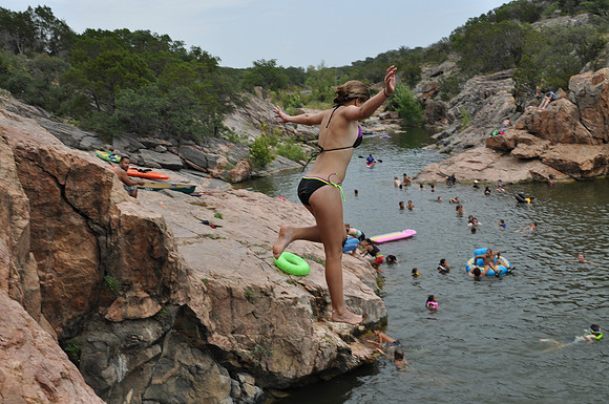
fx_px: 684
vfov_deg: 32.9
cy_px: 202
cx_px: 304
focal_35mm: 40
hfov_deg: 48.0
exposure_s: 1/500
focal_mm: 27
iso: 200
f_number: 8
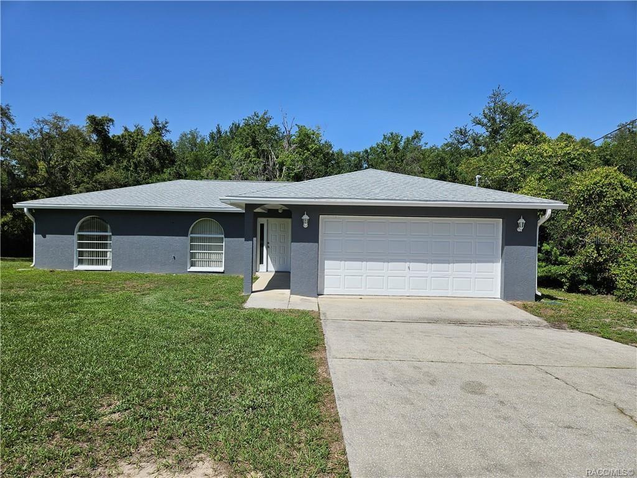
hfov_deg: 73.9
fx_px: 423
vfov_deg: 58.9
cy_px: 239
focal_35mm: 23
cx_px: 318
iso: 25
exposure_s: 1/3372
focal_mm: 5.4
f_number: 1.8
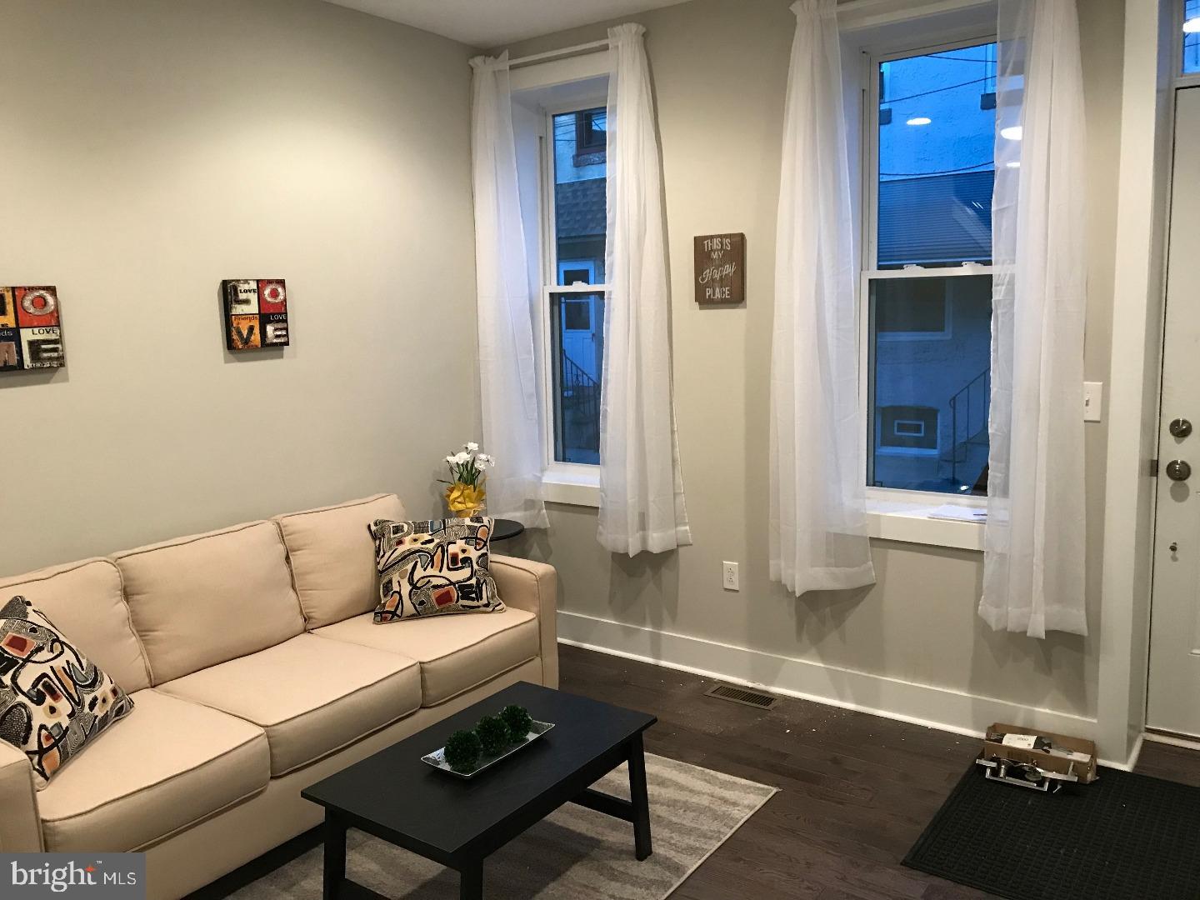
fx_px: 971
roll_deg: +2.1
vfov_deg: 49.7
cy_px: 450
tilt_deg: -7.9
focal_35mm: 28
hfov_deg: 63.4
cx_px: 600
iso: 50
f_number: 1.8
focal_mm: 3.99
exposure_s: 1/15
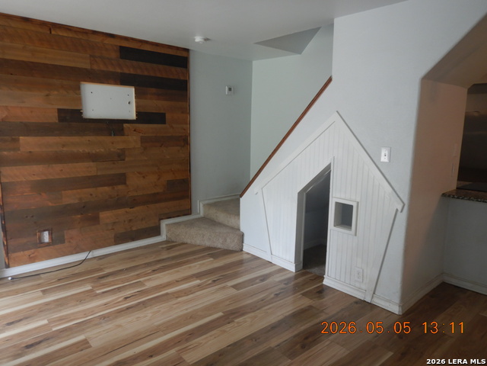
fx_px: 338
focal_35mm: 24
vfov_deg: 56.8
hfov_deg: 71.6
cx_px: 244
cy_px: 183
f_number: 2.8
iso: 125
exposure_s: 1/40
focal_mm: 4.3
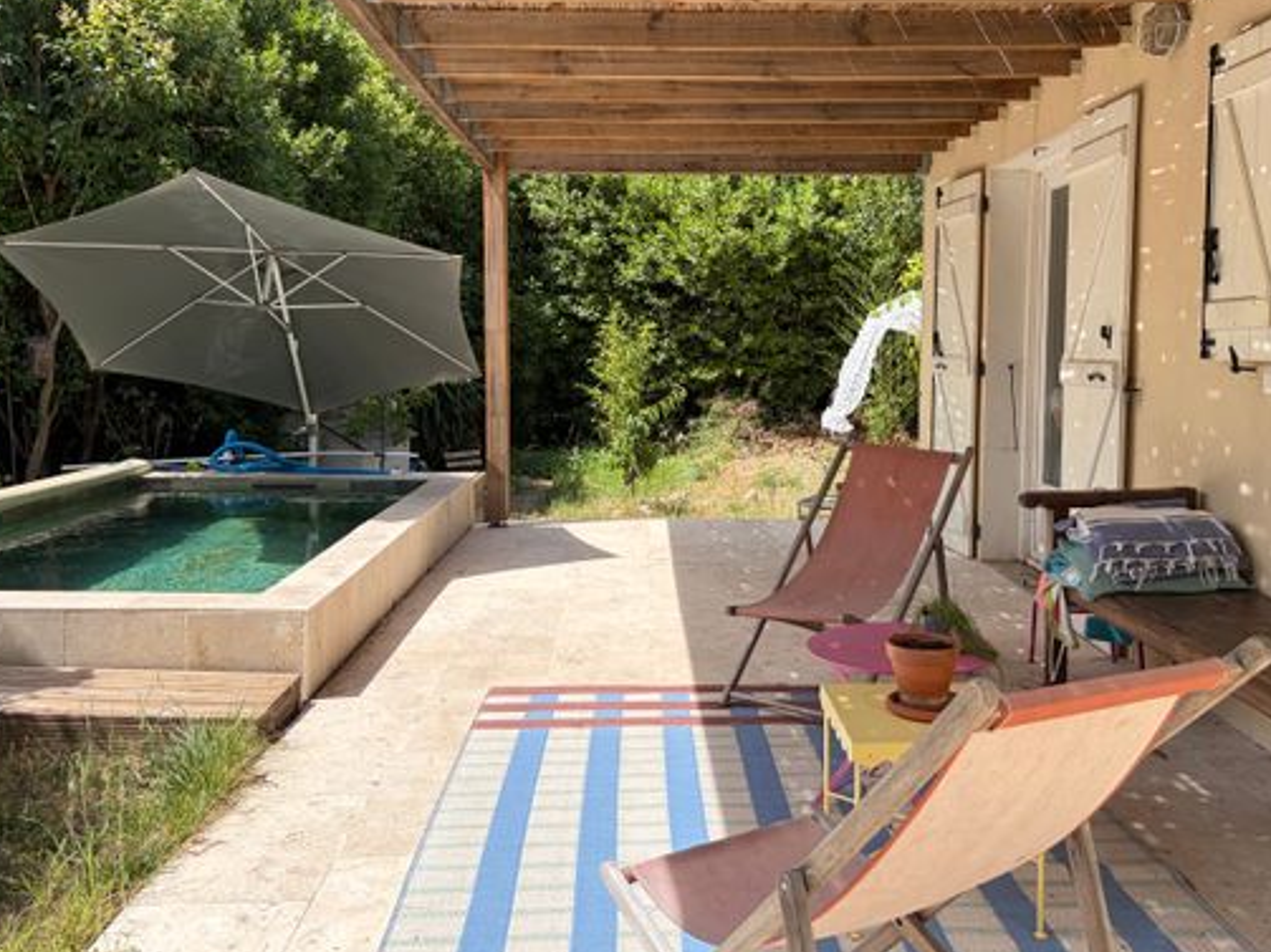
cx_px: 680
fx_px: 1138
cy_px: 409
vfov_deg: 45.3
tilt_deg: -2.9
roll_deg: -0.2
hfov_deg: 58.3
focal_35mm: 31
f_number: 1.6
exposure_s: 1/1901
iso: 50
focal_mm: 5.96
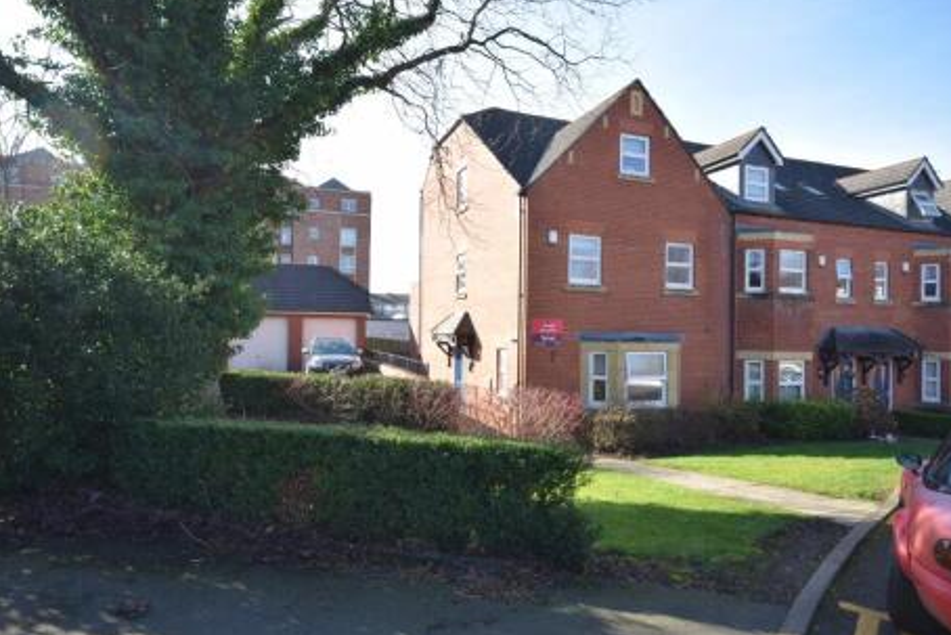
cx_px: 496
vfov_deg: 57.3
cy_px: 318
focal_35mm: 22
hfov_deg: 78.5
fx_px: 581
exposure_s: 1/250
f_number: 8
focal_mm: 14
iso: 400
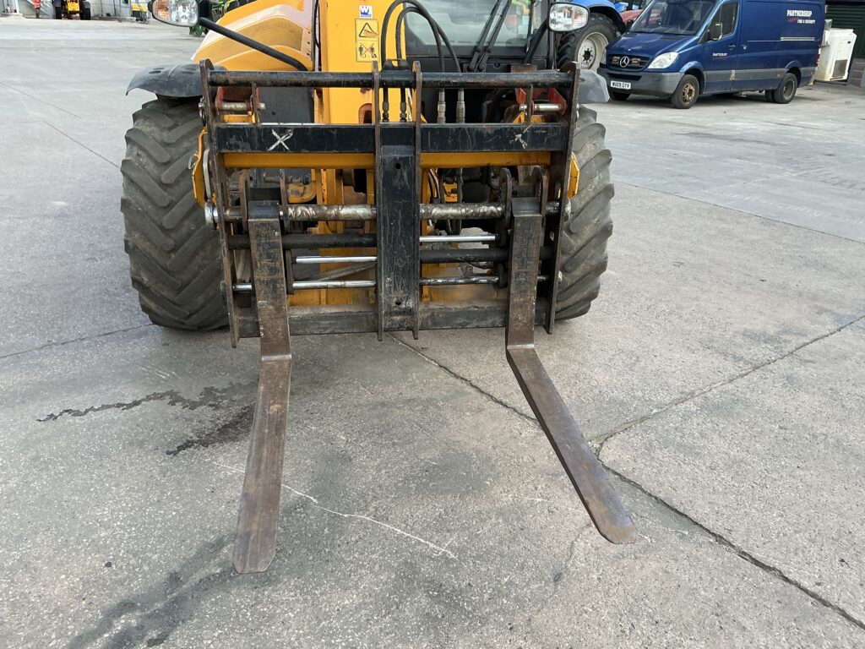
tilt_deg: -20.9
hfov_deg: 63.4
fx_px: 700
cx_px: 432
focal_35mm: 28
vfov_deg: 49.7
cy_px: 324
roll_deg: -2.3
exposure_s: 1/491
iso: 25
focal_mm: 3
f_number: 1.8
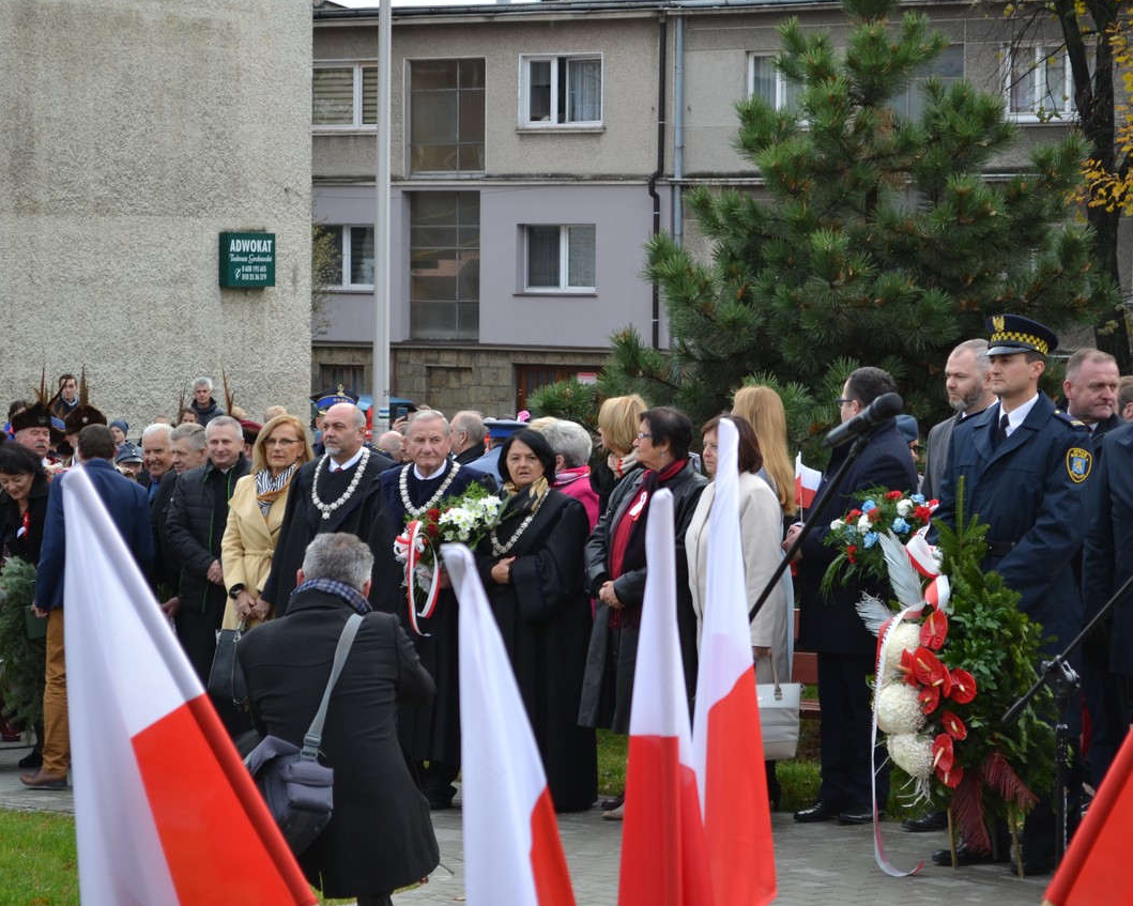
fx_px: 3137
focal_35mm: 94
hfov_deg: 20.5
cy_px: 451
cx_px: 583
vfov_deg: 16.4
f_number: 5.6
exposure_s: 1/125
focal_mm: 55
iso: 160
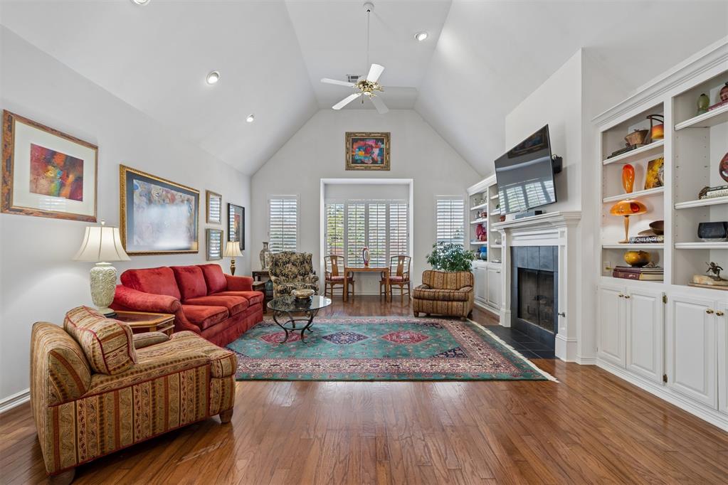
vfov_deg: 73.7
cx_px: 364
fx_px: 324
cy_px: 242
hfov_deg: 96.7
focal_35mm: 16
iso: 200
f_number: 8
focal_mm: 16
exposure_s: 1/10
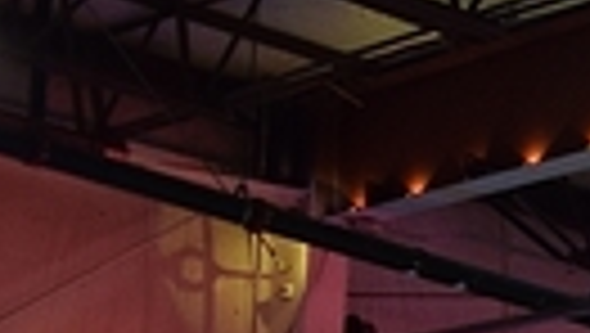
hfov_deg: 8.0
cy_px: 1258
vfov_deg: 5.0
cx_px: 1946
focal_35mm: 221
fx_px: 3461
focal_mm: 18
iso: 400
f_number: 4.5
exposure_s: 1/80
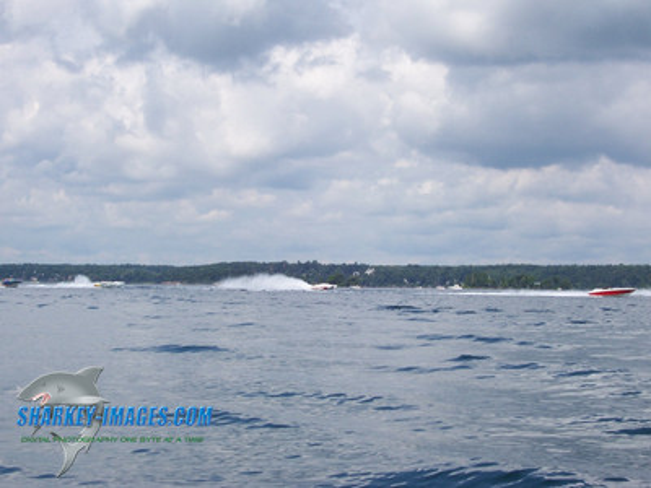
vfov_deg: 18.0
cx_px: 326
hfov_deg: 23.8
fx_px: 1542
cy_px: 244
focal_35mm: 82
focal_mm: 13.5
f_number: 8
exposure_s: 1/250
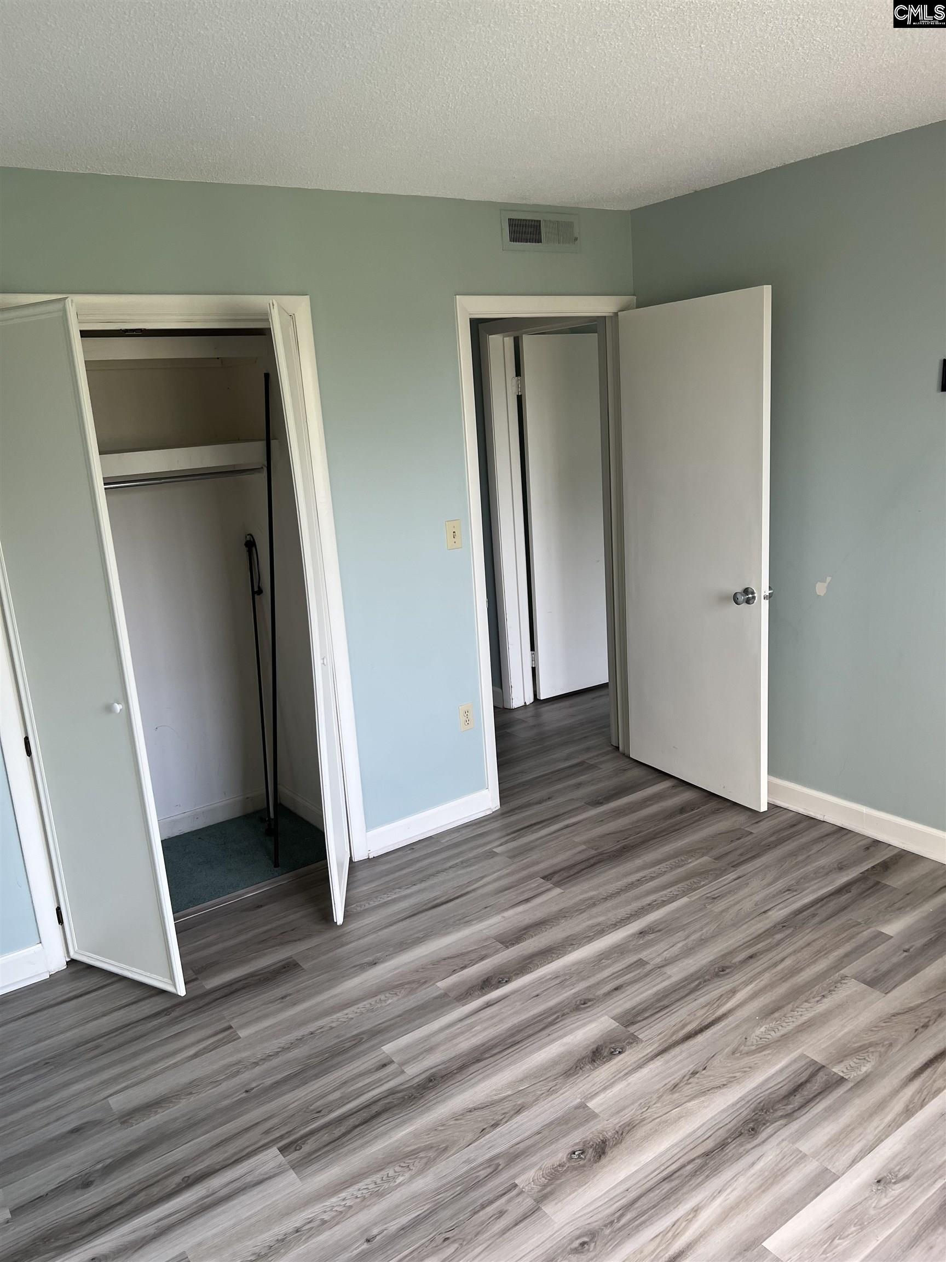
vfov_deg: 67.3
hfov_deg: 53.1
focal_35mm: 26
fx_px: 947
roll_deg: +4.2
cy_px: 631
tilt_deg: -13.4
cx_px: 473
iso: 64
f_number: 1.5
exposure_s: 1/121
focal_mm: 5.7
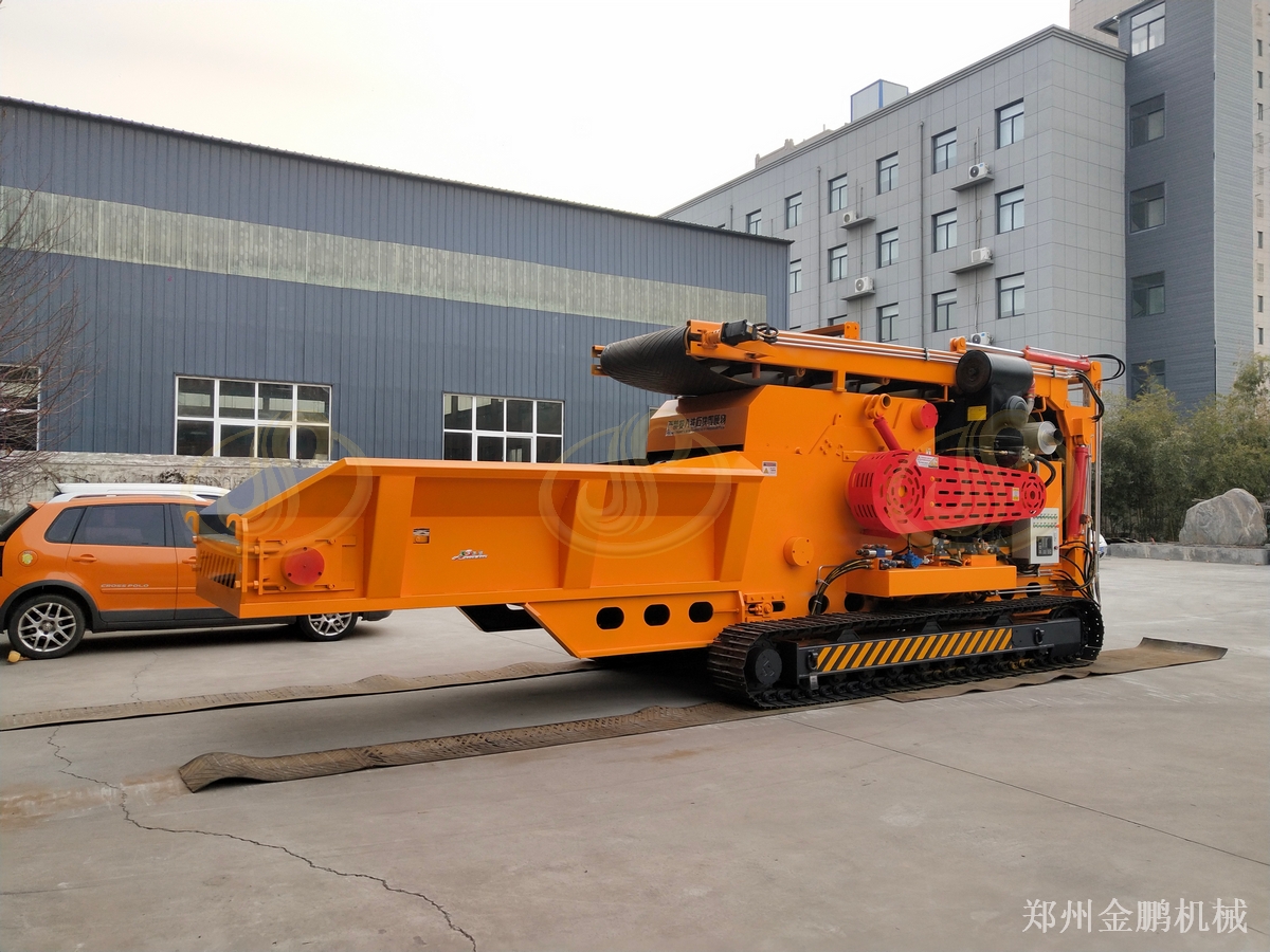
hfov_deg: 60.0
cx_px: 635
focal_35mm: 30
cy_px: 476
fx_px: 1101
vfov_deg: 46.8
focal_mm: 3.95
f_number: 1.8
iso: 129
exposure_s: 1/516
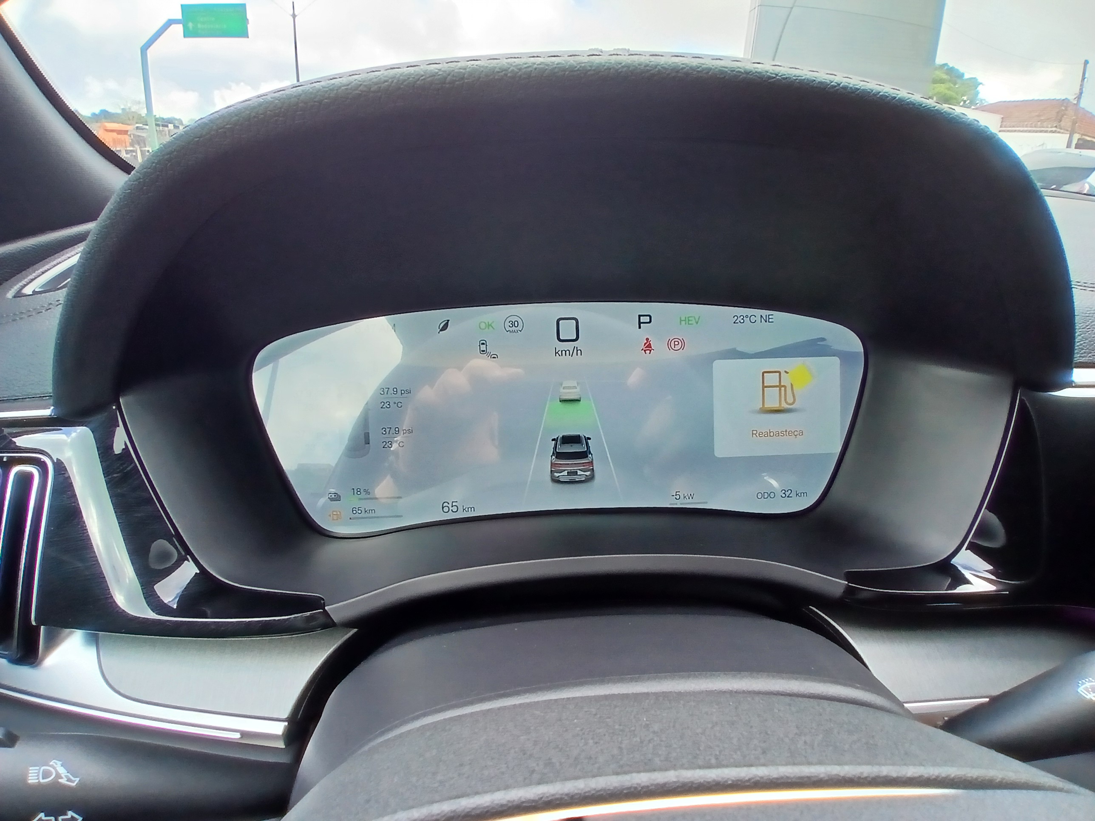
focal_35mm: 17
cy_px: 410
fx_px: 538
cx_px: 548
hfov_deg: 91.0
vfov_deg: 74.7
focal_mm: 1.4
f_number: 2.2
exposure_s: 1/60
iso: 50
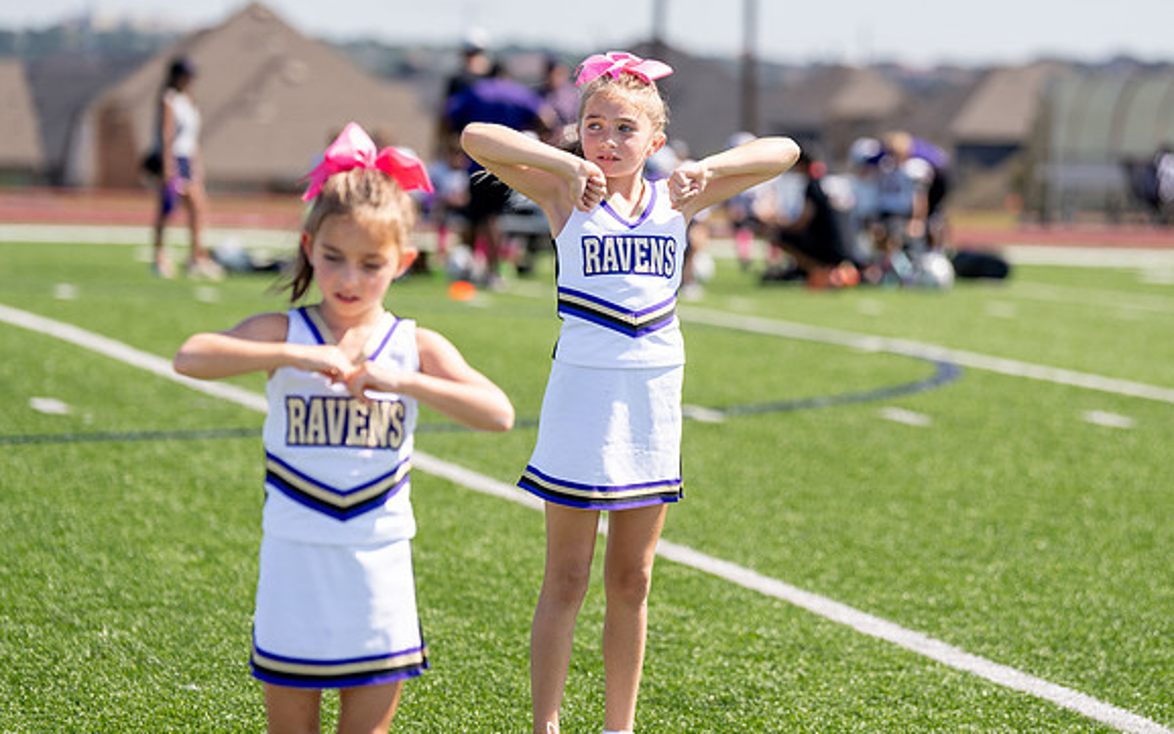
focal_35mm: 162
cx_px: 618
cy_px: 294
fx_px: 5185
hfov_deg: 12.9
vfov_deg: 8.1
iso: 200
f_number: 2.8
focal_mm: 128
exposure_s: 1/2500
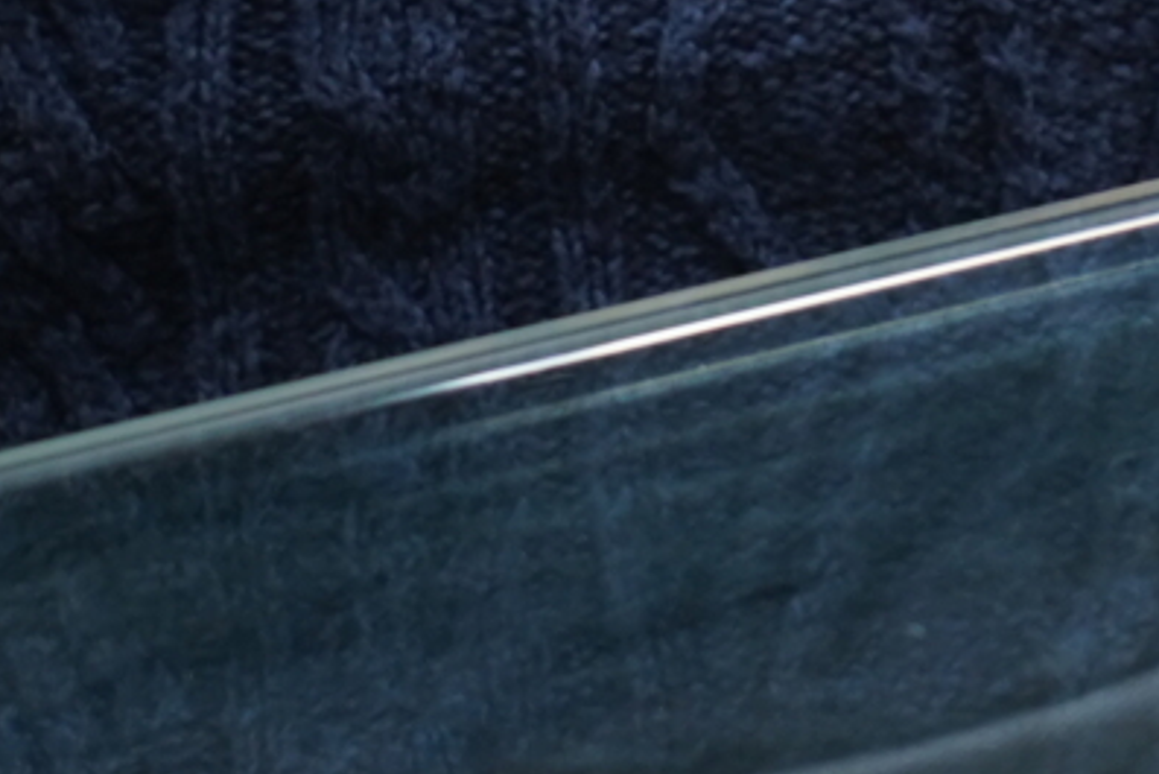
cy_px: -1649
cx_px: 1614
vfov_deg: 4.0
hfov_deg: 6.2
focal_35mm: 329
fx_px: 10595
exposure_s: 1/160
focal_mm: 51
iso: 800
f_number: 4
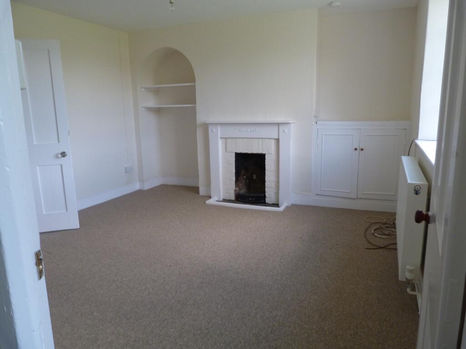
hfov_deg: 69.4
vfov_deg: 54.9
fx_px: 337
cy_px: 174
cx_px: 233
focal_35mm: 25
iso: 160
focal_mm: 4.5
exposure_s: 1/60
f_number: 2.8
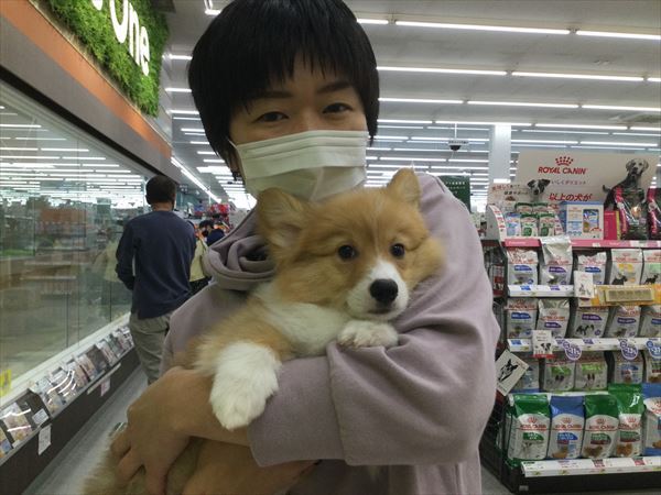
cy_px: 248
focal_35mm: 31
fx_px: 592
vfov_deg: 45.4
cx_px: 330
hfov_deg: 58.4
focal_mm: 3.3
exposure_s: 1/30
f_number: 2.4
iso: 32
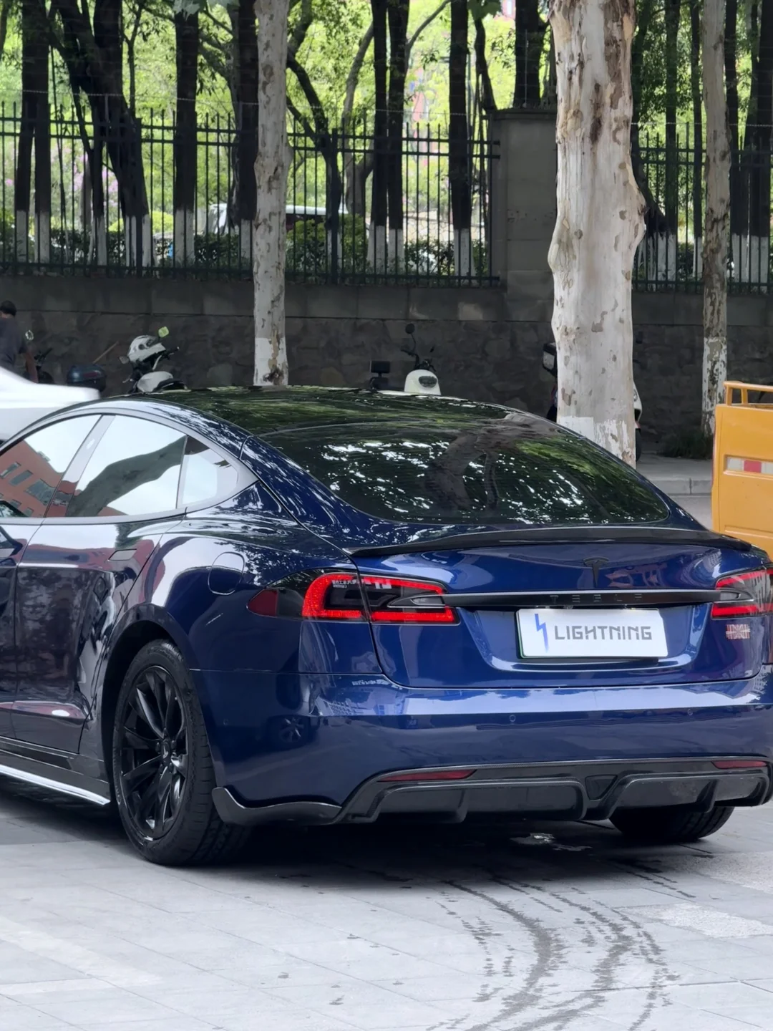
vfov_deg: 16.4
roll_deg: +0.0
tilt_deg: -3.9
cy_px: 516
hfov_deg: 12.3
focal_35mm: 120
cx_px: 386
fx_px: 3573
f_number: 2.8
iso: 100
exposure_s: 1/99
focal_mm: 15.66
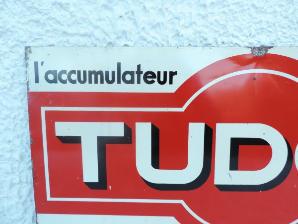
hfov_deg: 71.6
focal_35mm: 24
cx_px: 149
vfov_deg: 56.8
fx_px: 207
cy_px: 112
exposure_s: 1/50
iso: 80
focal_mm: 4.3
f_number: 3.3
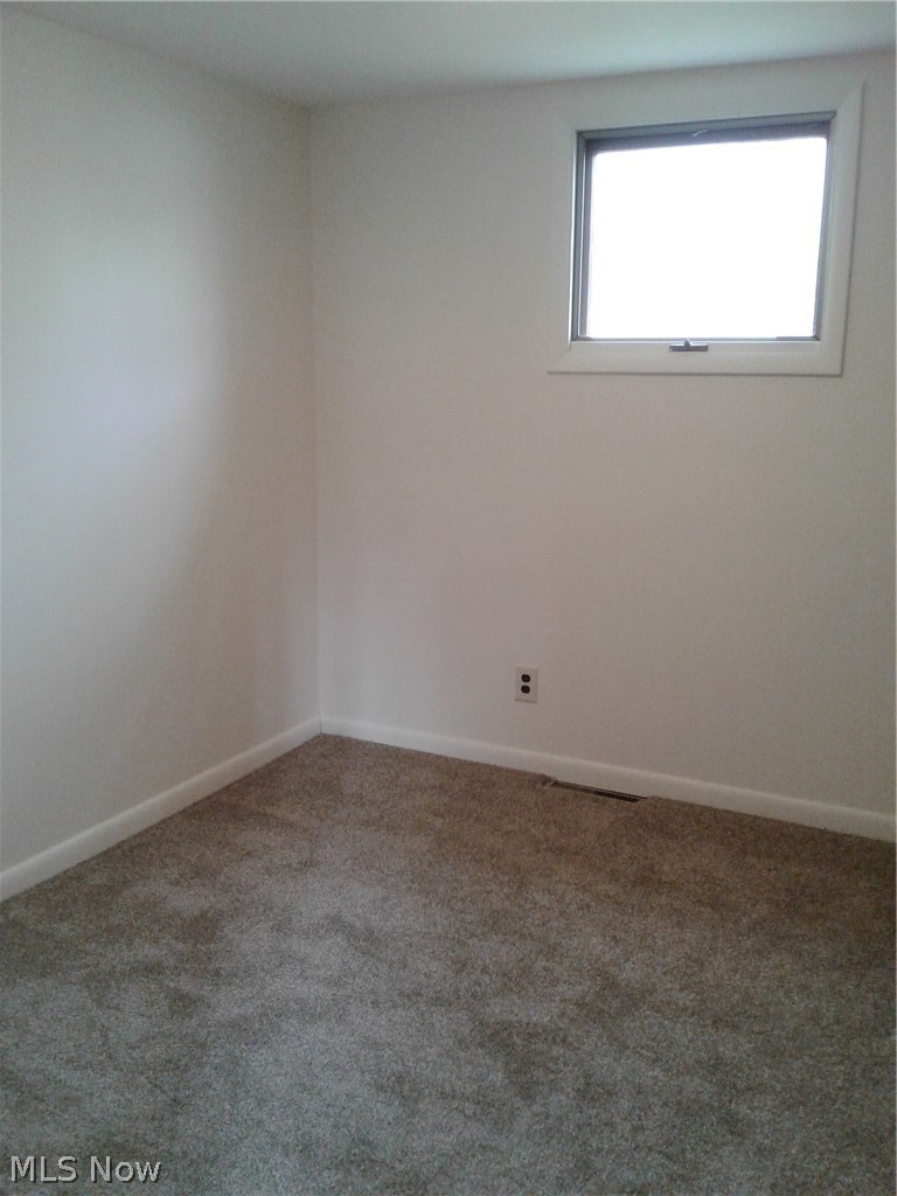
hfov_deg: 42.9
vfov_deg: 55.4
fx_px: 1140
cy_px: 598
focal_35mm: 33
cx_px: 448
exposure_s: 1/33
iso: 100
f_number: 2.2
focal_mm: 3.3
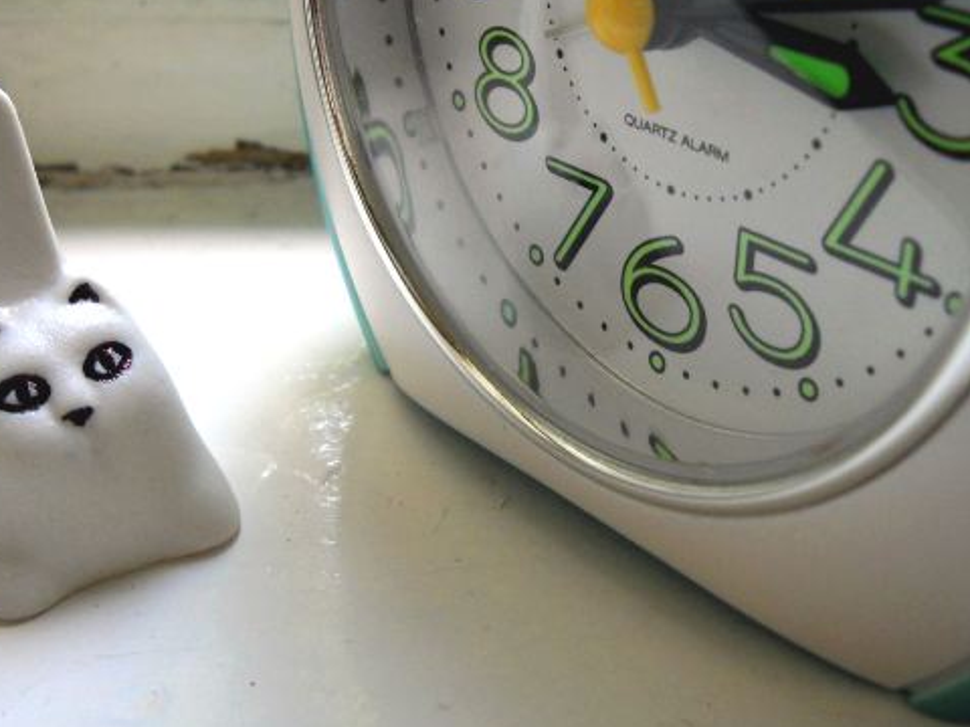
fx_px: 1485
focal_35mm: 53
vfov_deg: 27.5
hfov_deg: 36.1
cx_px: 434
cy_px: 284
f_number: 3.1
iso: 200
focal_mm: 6.72
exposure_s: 1/60
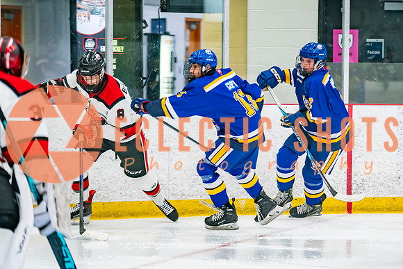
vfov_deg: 5.6
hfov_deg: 8.4
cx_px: 258
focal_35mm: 245
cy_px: 145
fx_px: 2744
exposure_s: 1/640
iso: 2500
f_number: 2.8
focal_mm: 165
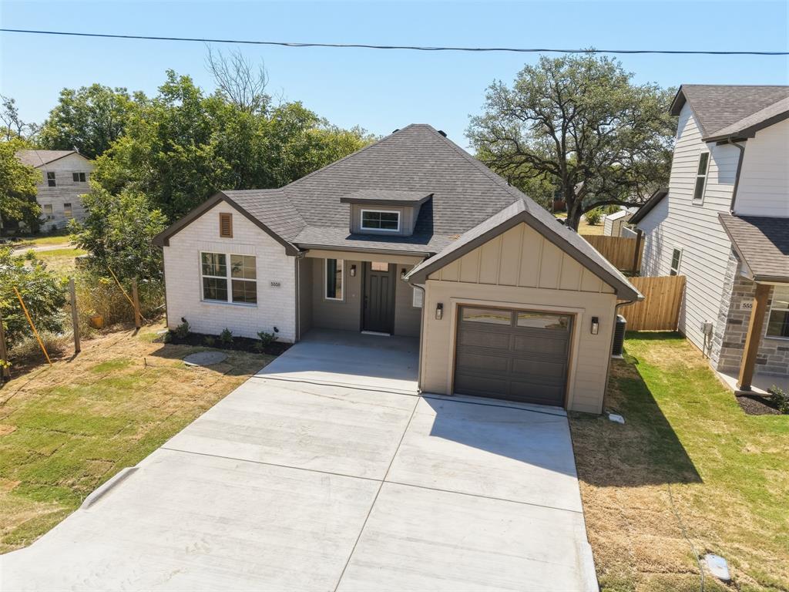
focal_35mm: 24
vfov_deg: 56.8
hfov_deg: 71.6
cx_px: 394
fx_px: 547
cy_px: 296
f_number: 1.8
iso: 200
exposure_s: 1/90
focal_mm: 8.7
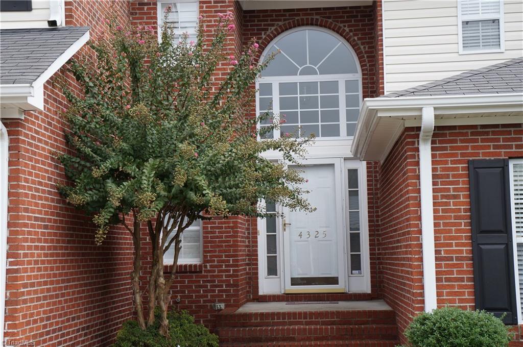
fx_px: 914
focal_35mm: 63
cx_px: 262
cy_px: 174
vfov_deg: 21.5
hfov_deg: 31.9
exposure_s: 1/100
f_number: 8
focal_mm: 42
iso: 100
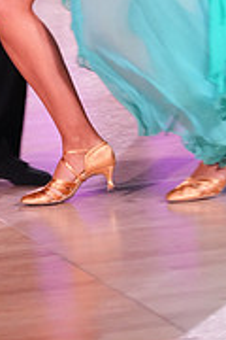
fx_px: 2429
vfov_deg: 7.9
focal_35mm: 258
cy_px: -117
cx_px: -5
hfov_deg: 5.3
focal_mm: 80
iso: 2500
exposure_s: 1/200
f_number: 5
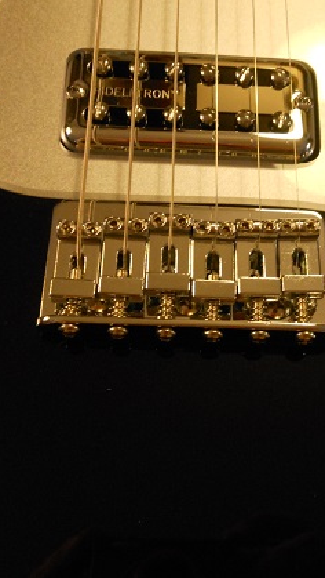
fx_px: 689
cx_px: 218
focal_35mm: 45
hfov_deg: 26.4
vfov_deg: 45.4
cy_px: 267
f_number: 3.2
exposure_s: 1/30
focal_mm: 4.5
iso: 320
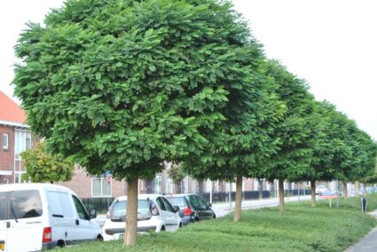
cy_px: 126
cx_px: 188
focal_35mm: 78
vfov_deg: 17.5
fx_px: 817
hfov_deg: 26.0
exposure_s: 1/60
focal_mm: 52
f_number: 10
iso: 450
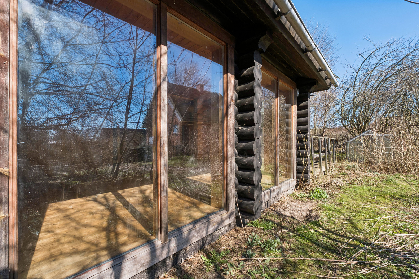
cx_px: 210
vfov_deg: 77.3
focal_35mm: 15
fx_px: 175
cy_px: 140
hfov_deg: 100.4
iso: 200
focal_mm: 10
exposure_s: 1/180
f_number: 8
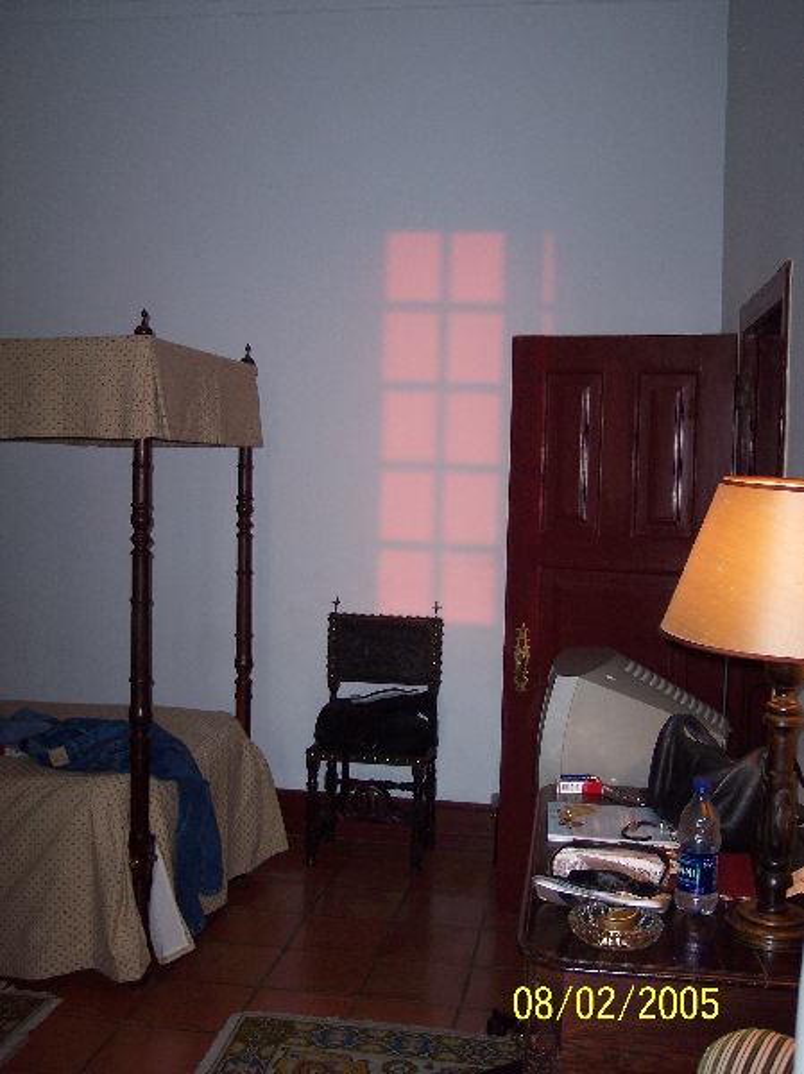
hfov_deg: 37.7
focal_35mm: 38
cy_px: 537
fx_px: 1178
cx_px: 402
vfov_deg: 49.0
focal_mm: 8
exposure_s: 1/30
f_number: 2.8
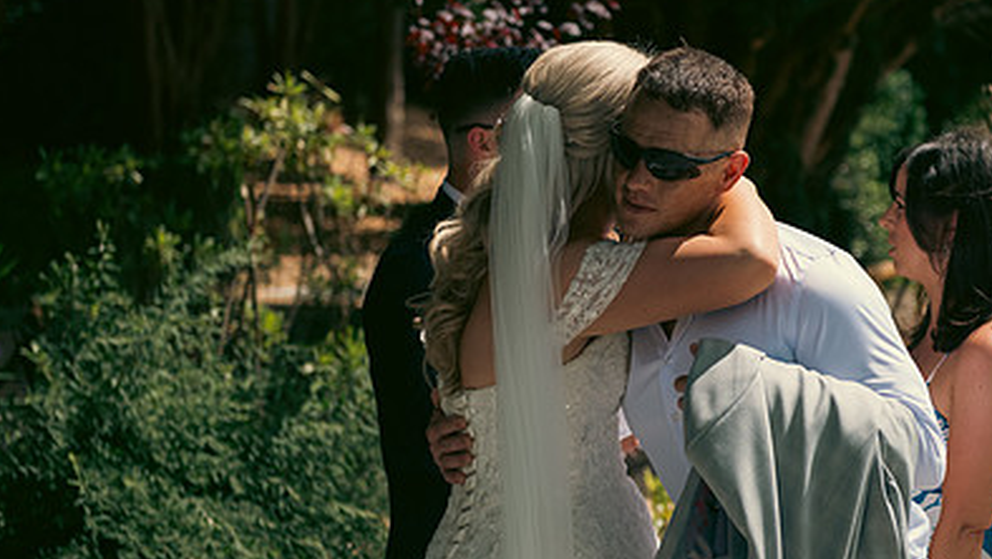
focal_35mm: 108
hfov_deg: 19.7
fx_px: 2842
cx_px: 652
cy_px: 268
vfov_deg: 11.2
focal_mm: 70
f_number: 3.5
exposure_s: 1/4000
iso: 250
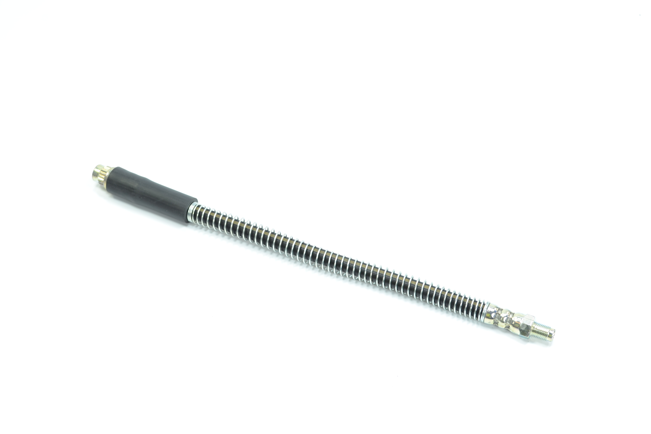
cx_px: 326
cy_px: 217
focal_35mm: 57
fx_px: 1031
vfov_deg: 23.8
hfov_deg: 35.1
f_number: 7.1
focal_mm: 38
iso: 100
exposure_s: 1/25
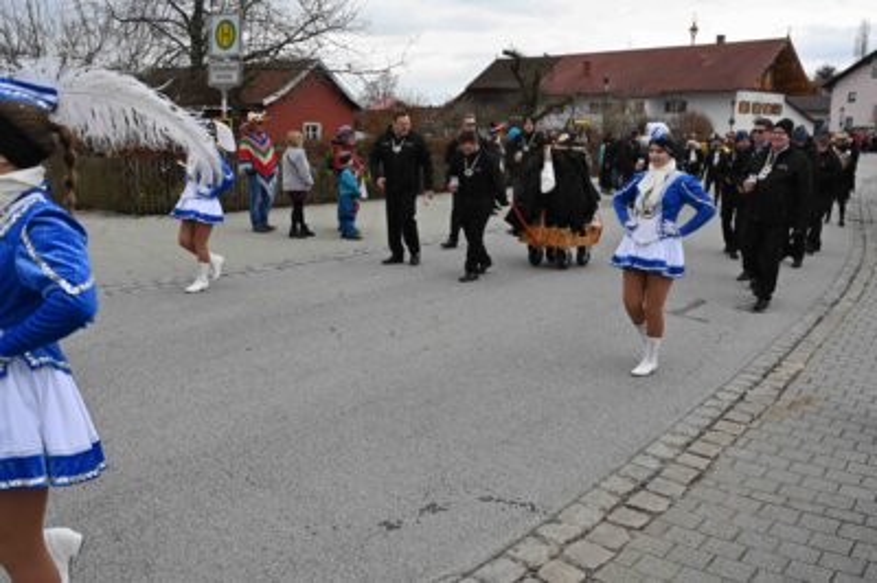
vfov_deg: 40.5
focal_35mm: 32
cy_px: 292
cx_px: 438
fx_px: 791
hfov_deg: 58.0
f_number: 14
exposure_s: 1/640
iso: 2500
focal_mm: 32.5
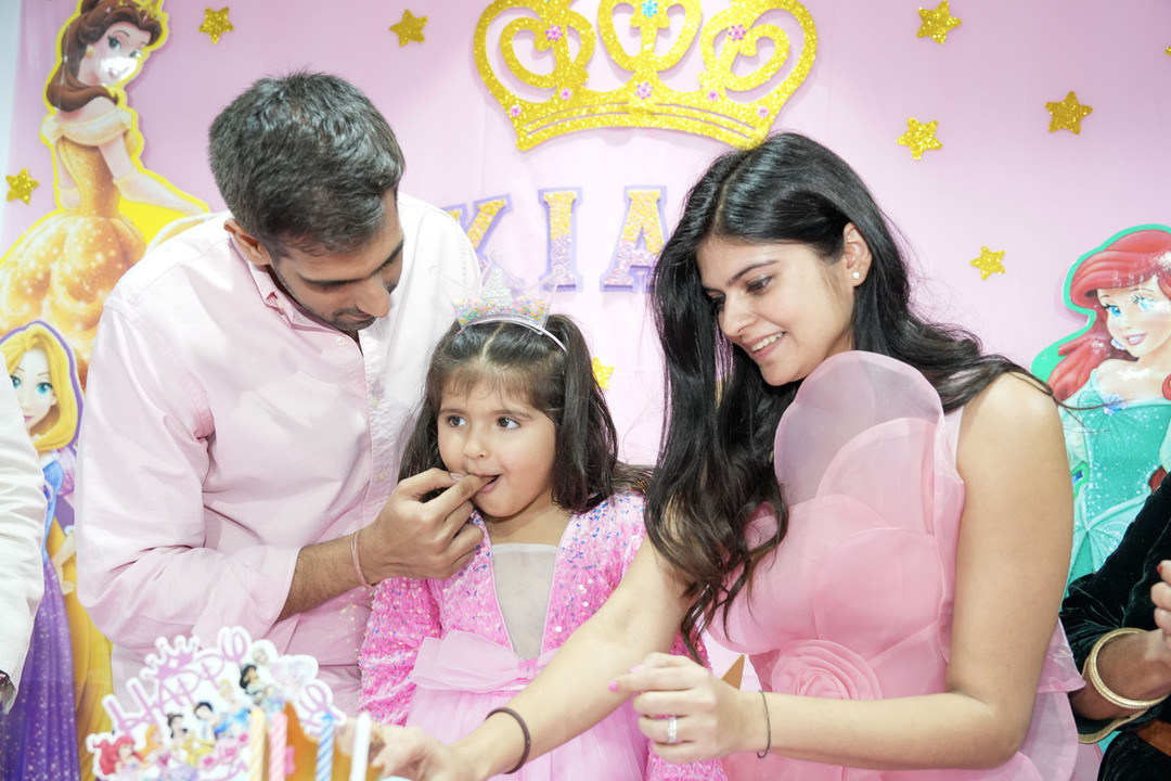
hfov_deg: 50.7
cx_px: 586
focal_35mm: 38
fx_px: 1236
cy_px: 390
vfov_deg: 35.1
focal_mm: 38
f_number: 4
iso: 2000
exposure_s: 1/125
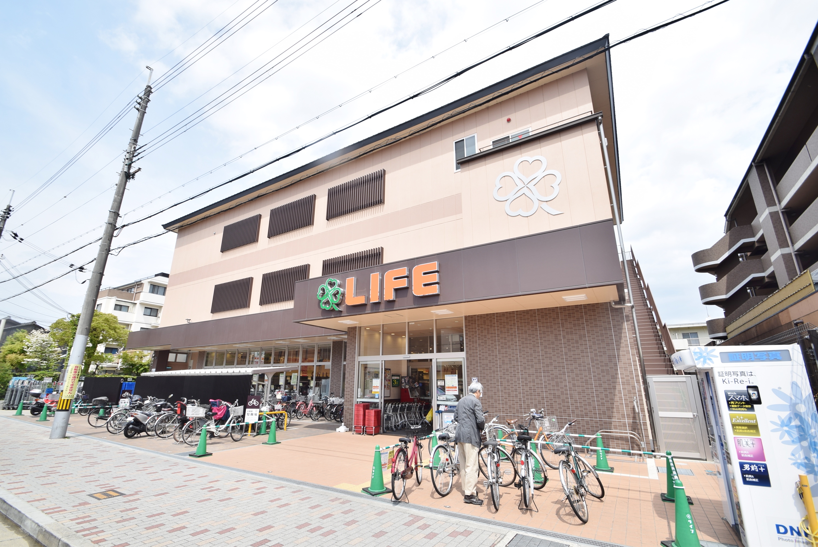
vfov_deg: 77.4
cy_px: 274
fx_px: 341
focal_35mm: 15
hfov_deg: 100.3
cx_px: 409
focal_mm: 10
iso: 100
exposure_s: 1/200
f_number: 7.1
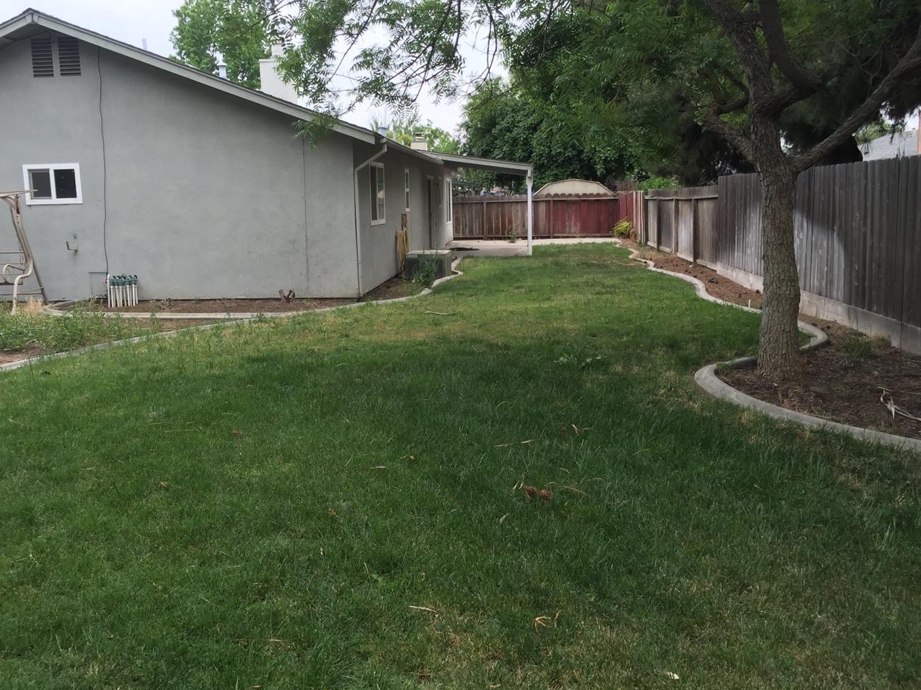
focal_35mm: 32
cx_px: 423
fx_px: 851
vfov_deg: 44.2
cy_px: 341
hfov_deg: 56.7
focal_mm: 4.15
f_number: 2.2
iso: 32
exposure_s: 1/573
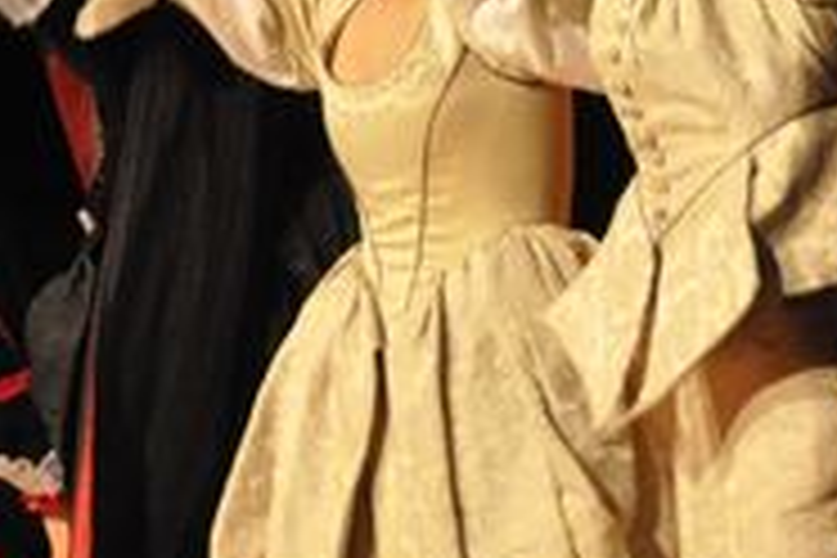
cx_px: 680
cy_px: 452
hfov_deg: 6.7
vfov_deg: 4.4
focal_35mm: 309
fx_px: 7184
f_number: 5
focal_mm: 48
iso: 3200
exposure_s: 1/90
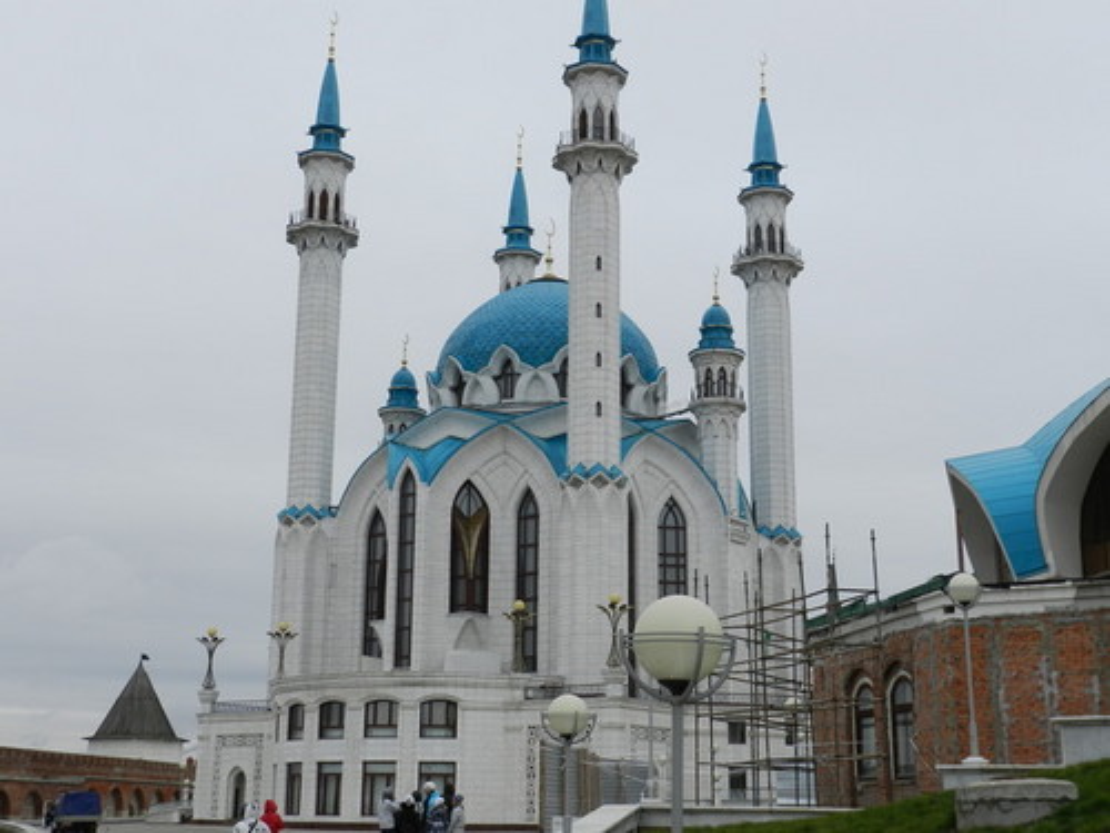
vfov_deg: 31.5
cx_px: 555
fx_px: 1475
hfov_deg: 41.2
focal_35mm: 46
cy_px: 416
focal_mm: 8.1
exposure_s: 1/640
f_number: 4.2
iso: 160
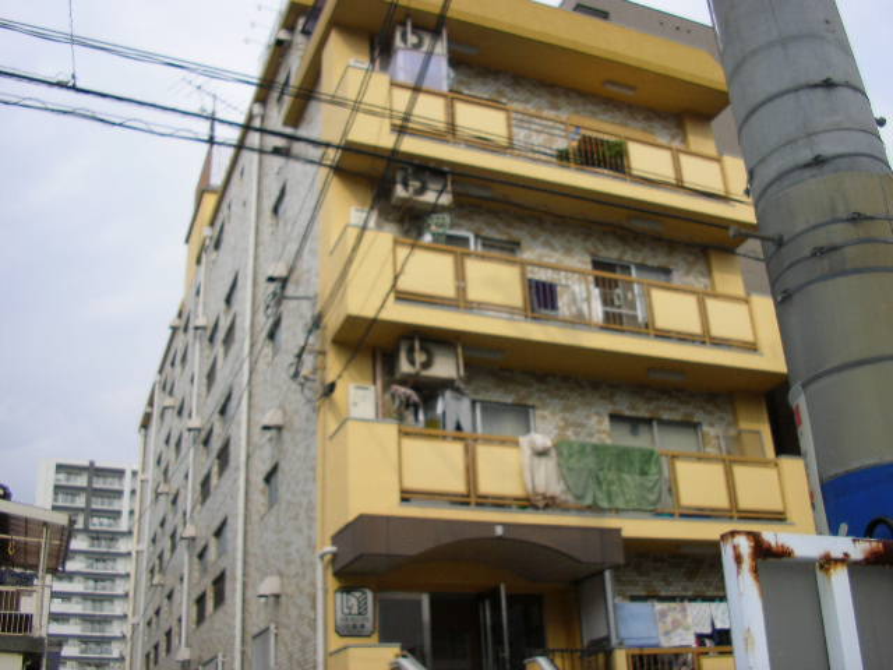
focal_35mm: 38
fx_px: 980
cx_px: 446
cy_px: 335
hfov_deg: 49.0
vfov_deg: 37.7
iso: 71
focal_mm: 5.8
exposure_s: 1/626
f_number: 4.1
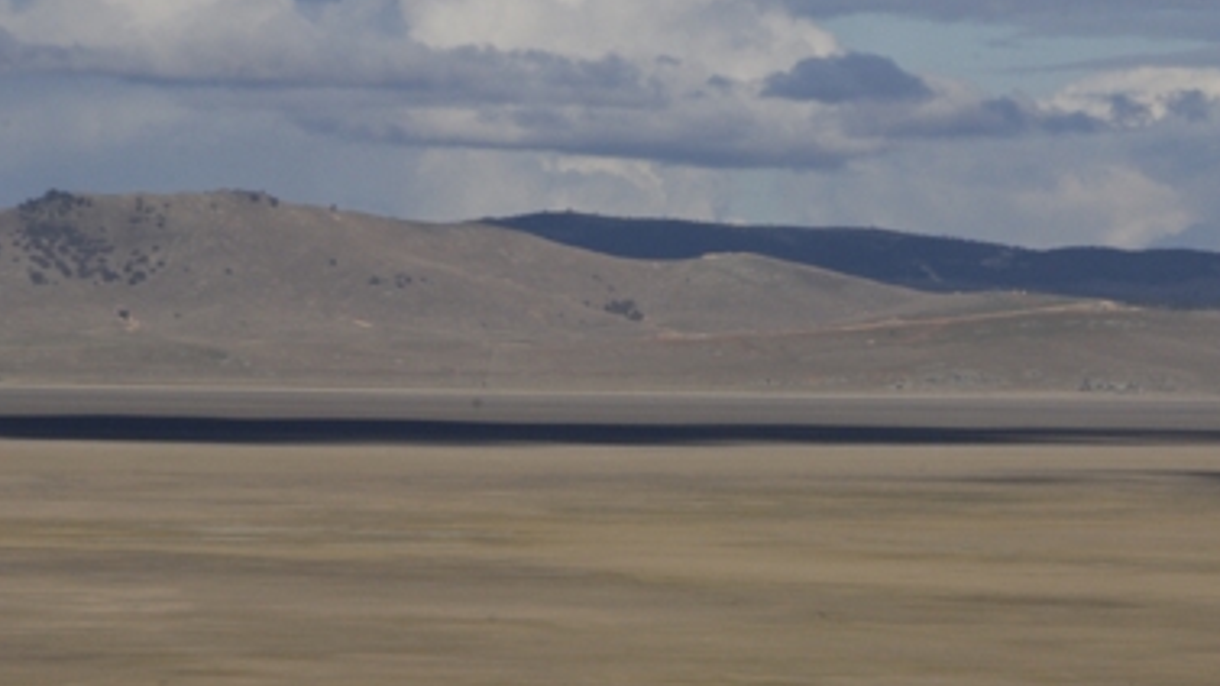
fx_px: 9057
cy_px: 571
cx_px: 744
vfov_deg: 4.3
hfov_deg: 7.7
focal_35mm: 280
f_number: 25
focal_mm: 112
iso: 400
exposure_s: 1/250
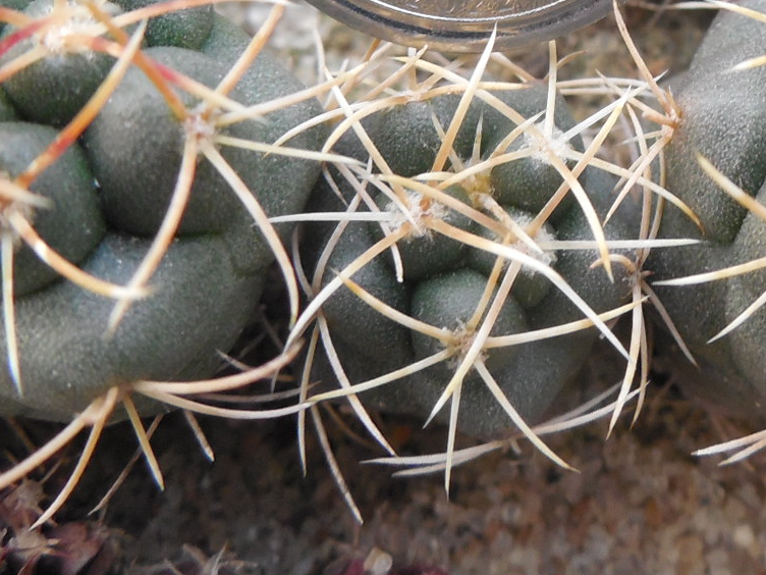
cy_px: -19
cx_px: 576
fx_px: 1460
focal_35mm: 66
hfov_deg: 28.9
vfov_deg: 21.4
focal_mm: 5.6
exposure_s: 1/30
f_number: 3.6
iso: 360
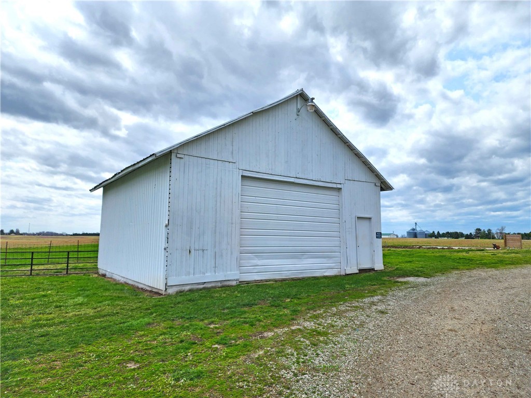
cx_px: 266
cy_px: 199
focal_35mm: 23
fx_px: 353
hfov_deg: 73.9
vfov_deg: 58.9
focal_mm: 6.4
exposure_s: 1/2054
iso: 12
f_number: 1.8
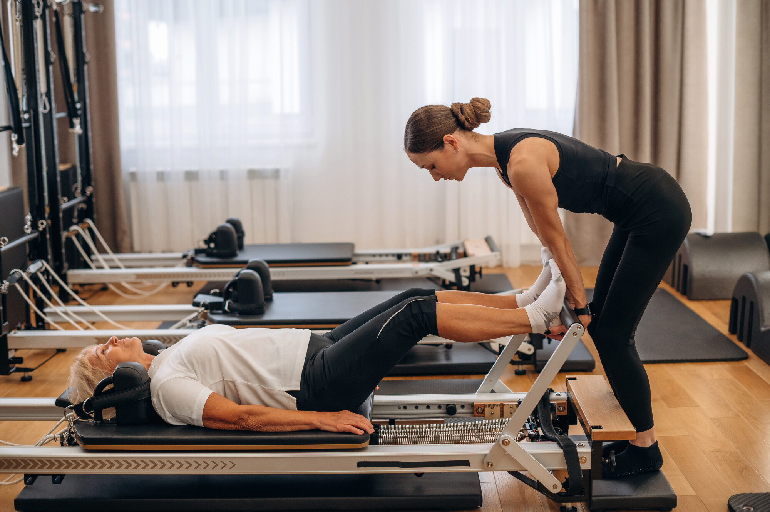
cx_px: 385
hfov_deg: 39.6
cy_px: 256
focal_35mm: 50
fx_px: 1069
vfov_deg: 27.0
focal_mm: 50
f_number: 2.5
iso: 1250
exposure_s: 1/500
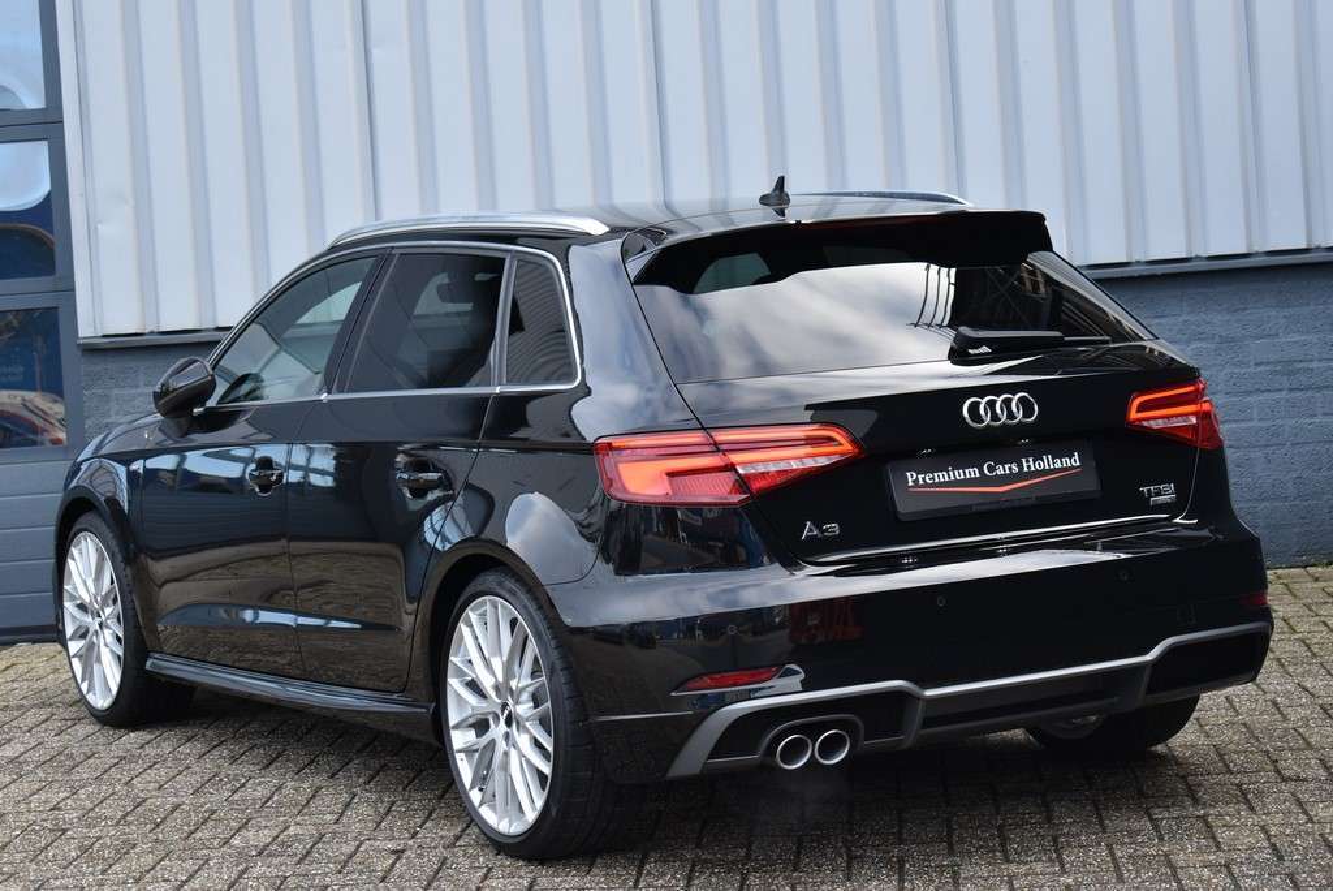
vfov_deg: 16.6
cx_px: 666
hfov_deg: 24.6
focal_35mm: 82
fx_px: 3056
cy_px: 446
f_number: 5.6
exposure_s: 1/125
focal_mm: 55
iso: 400
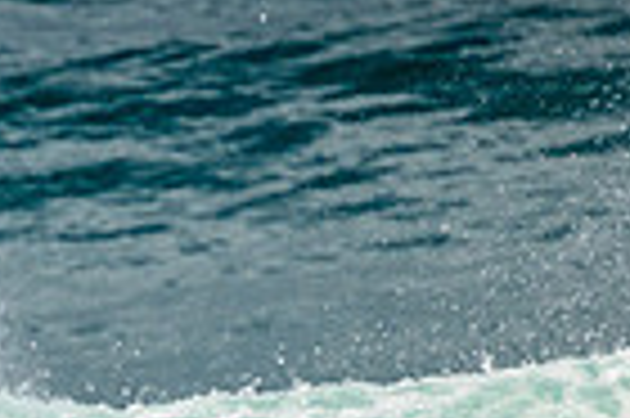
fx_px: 57892
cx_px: -495
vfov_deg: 0.4
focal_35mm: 3312
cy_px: 636
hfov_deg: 0.6
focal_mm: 800
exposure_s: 1/2000
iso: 640
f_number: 11
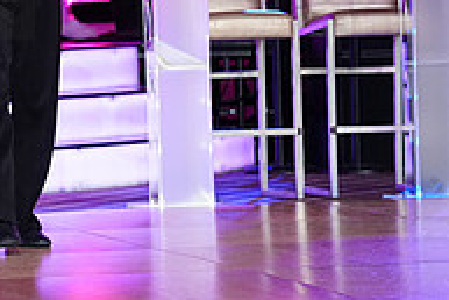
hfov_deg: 6.4
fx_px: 3944
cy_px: -22
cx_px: -219
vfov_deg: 4.3
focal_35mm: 316
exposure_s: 1/400
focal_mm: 105
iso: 2500
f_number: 4
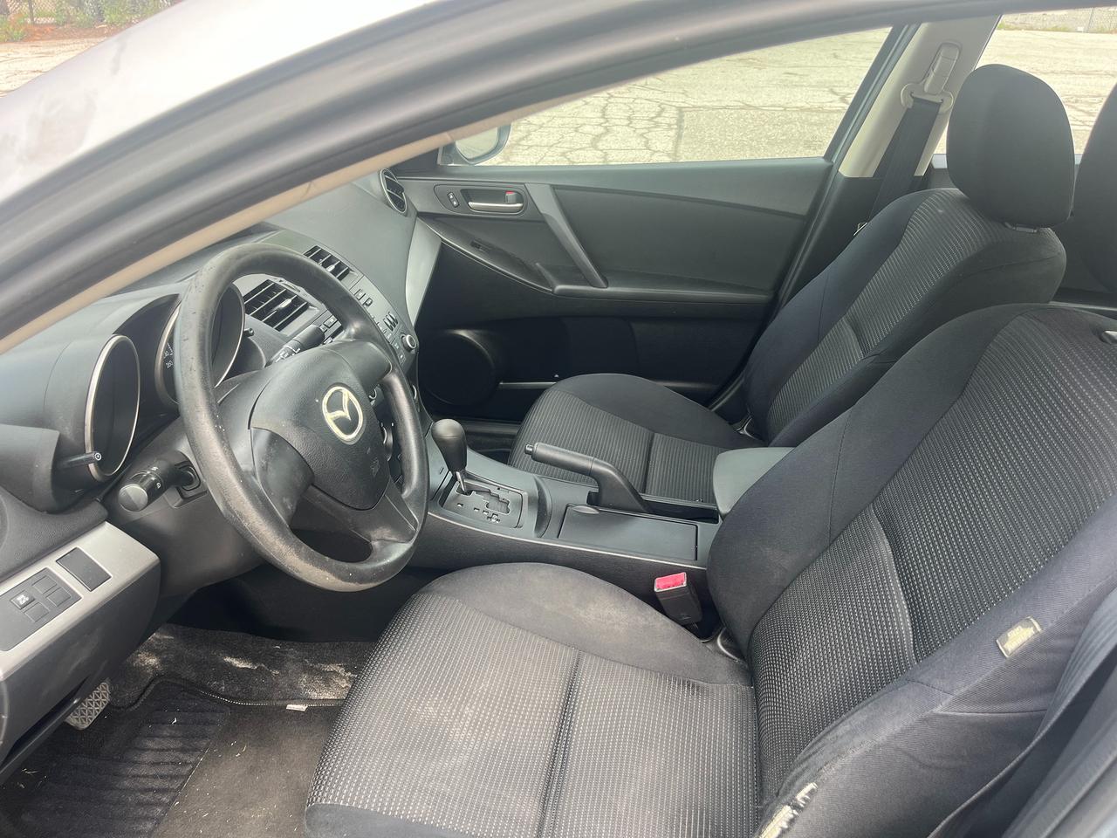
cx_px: 558
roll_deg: +0.0
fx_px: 839
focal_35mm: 26
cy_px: 419
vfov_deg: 53.1
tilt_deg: -28.5
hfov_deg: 67.3
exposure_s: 1/244
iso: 40
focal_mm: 5.1
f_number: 1.6
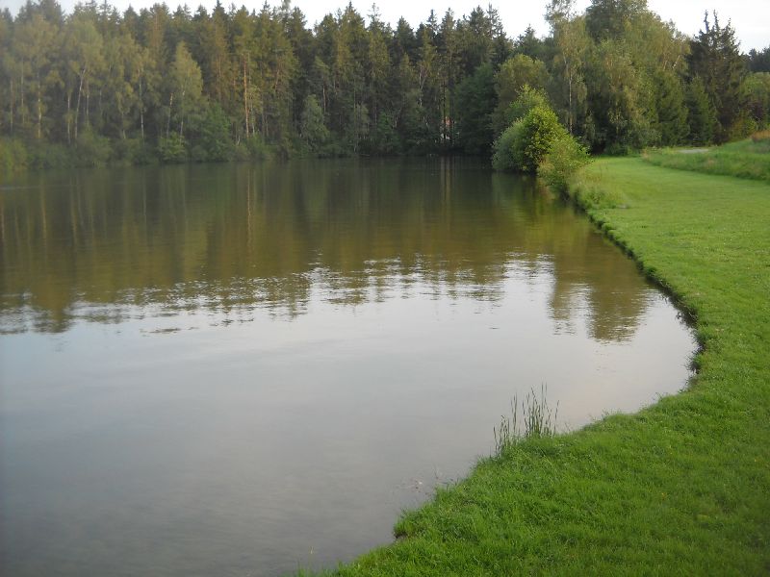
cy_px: 288
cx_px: 385
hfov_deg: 45.8
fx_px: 912
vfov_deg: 35.1
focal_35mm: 41
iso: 64
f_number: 3.1
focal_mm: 6.72
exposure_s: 1/105
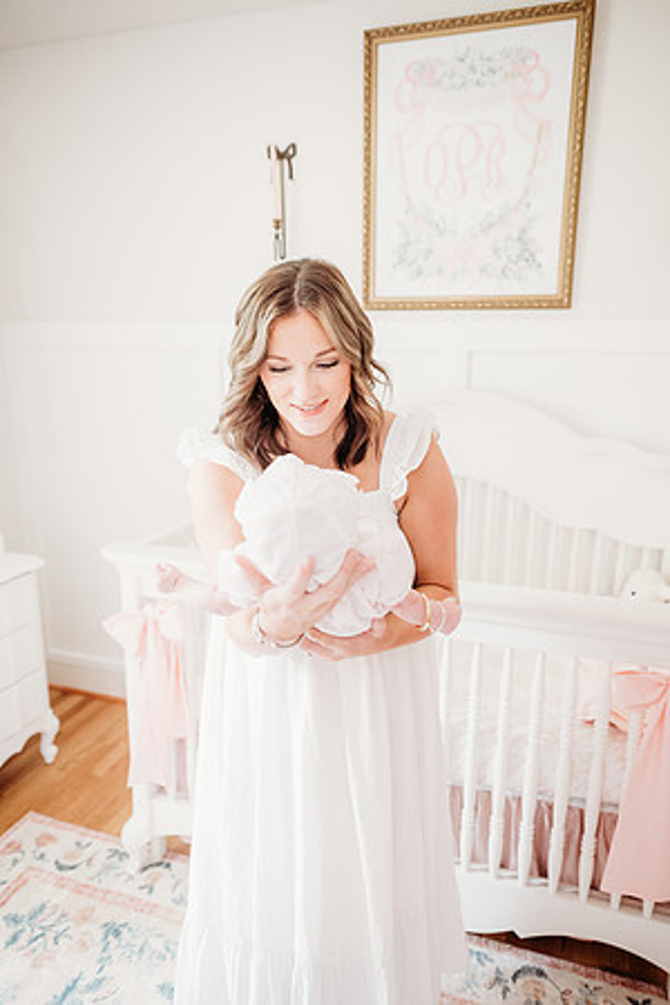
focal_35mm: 24
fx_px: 670
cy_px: 502
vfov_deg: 73.7
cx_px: 335
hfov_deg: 53.1
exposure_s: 1/200
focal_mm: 24
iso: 1600
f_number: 2.8
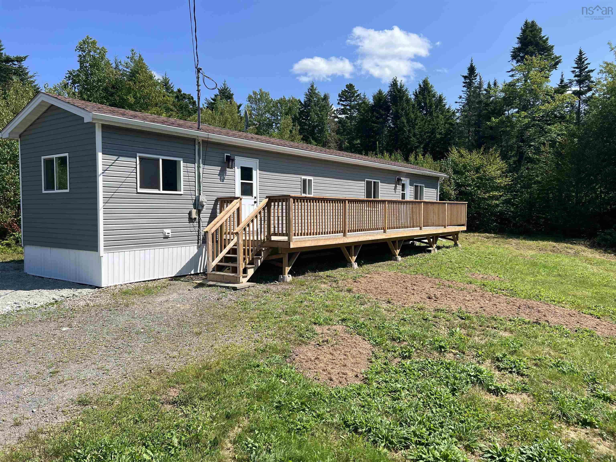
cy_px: 231
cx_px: 308
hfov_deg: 67.3
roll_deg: +0.1
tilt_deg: -0.4
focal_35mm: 26
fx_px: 463
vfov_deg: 53.1
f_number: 1.5
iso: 50
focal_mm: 5.7
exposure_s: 1/2353
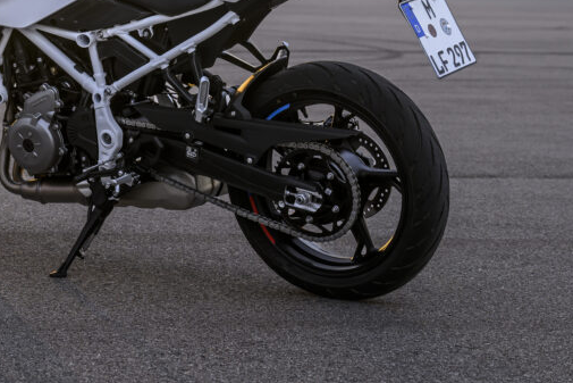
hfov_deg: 15.8
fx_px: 2054
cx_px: 95
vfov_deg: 10.6
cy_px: 36
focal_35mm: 129
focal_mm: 61
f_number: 4.5
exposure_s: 1/40
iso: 200
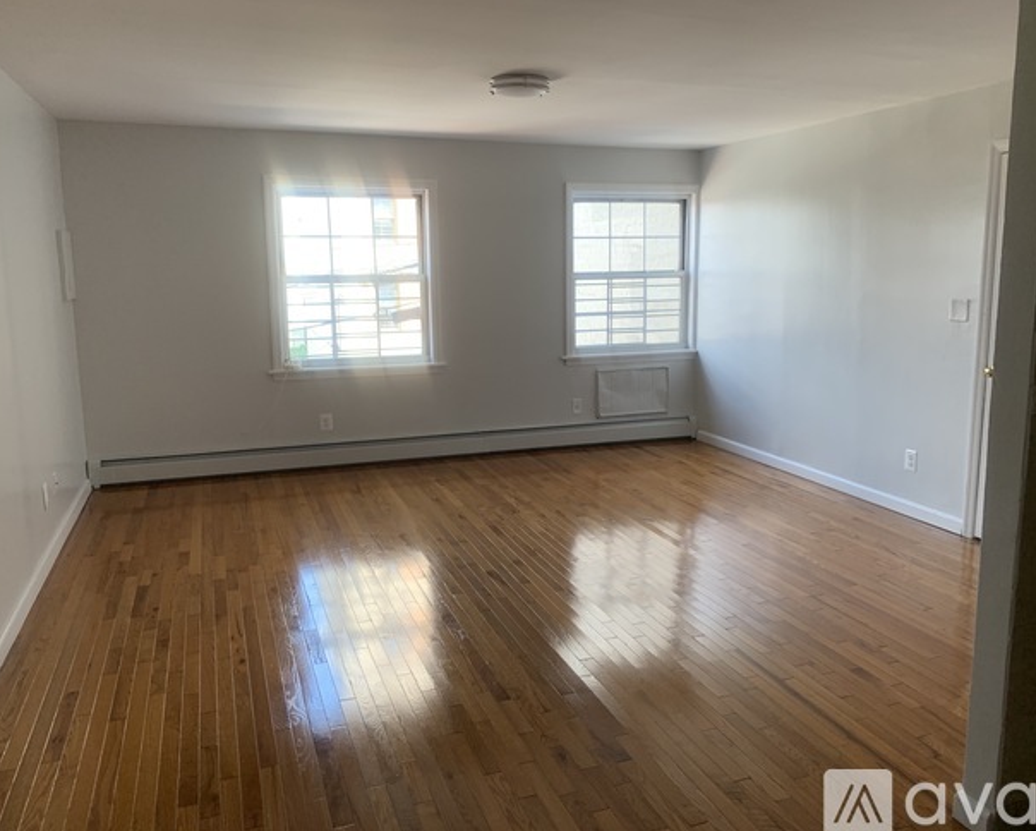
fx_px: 859
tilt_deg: -7.8
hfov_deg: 62.2
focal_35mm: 28
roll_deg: +0.2
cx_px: 529
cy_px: 409
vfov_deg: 51.6
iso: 80
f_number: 1.8
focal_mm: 4.25
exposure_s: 1/121
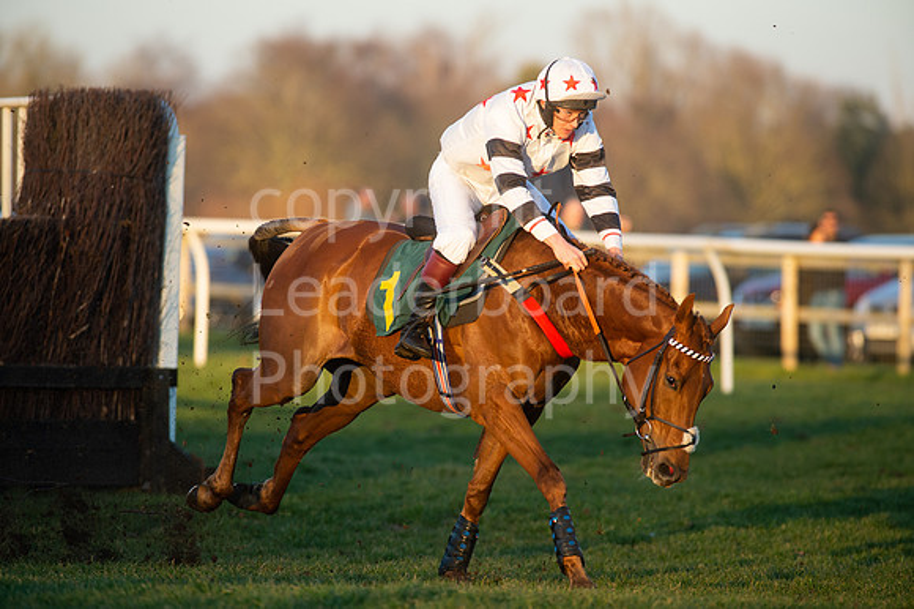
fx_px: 7612
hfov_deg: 6.9
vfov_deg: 4.6
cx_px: 457
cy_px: 304
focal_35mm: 300
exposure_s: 1/2000
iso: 1000
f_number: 5.6
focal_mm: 300
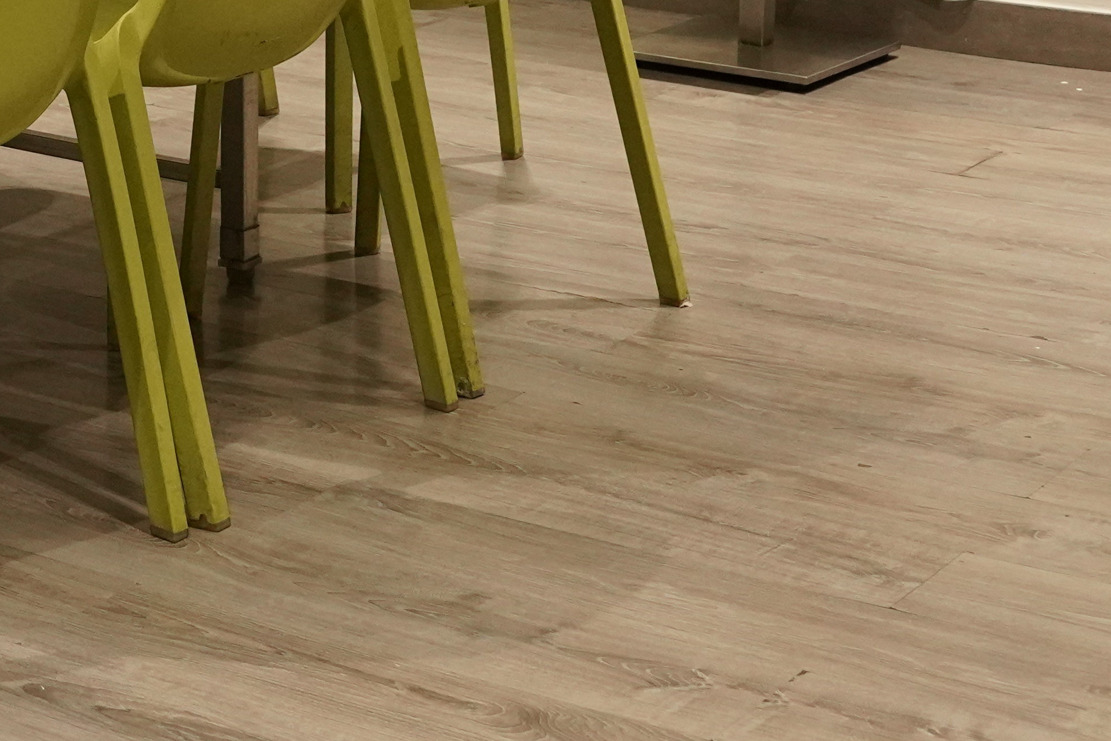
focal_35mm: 98
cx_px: 138
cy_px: -417
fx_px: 3025
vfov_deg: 13.1
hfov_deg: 20.4
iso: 3200
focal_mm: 24
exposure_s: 1/125
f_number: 4.5
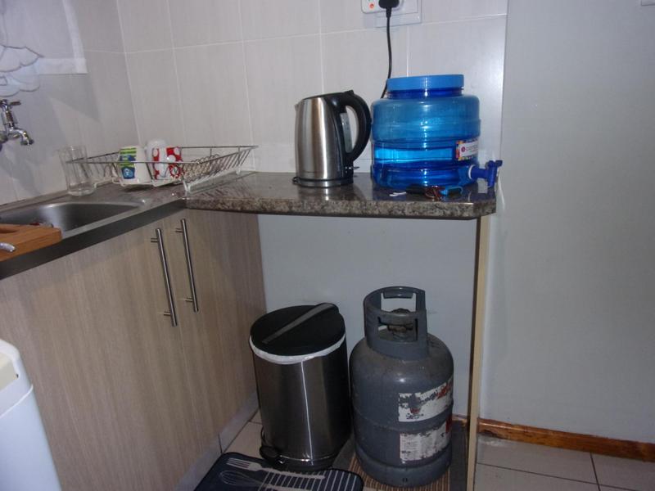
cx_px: 328
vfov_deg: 56.8
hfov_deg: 71.6
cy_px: 246
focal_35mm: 24
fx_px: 454
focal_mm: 4.3
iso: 200
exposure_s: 1/34
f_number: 3.3
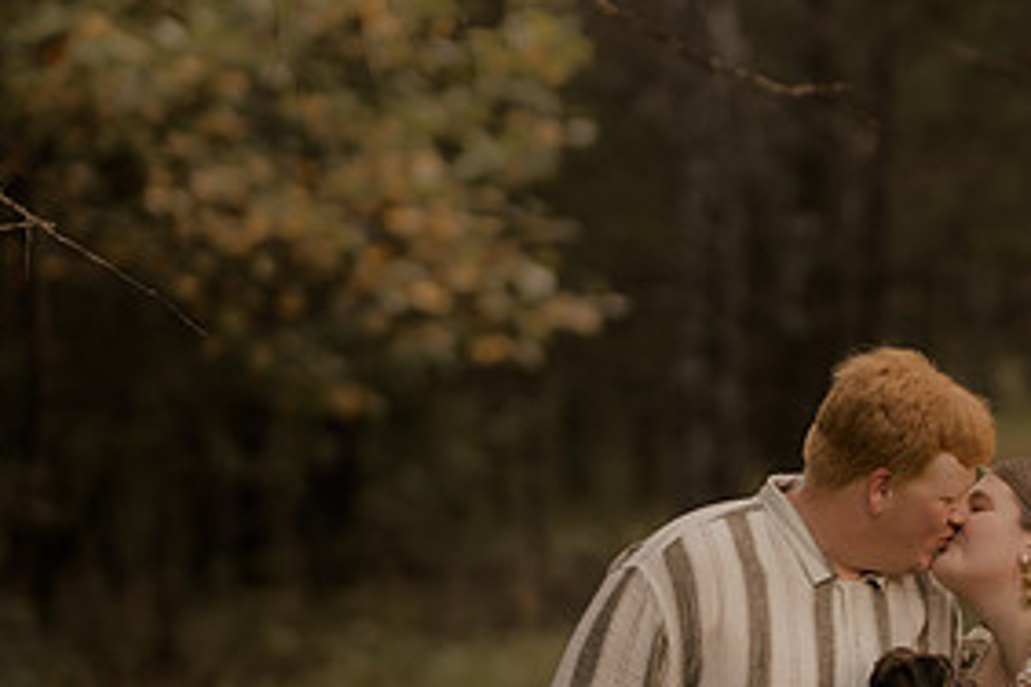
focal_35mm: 261
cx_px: 888
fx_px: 7474
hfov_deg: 7.9
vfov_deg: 5.3
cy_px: 636
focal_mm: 85
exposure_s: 1/320
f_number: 1.4
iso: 125
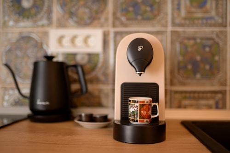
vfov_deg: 34.5
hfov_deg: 50.0
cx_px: 118
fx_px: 247
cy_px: 80
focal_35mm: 39
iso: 250
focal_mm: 35
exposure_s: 1/250
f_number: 1.4
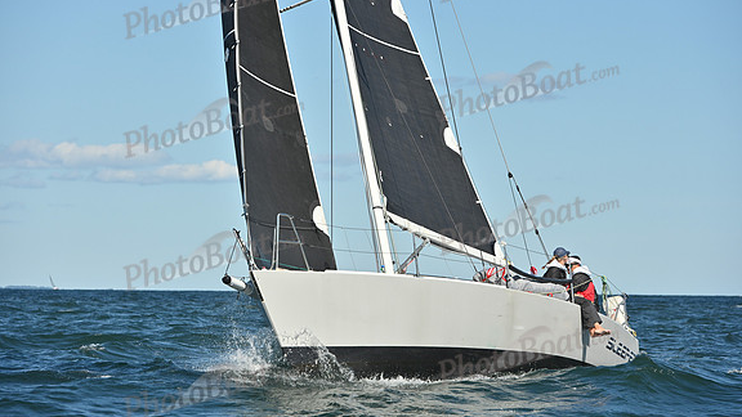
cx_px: 372
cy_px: 173
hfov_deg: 12.4
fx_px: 3423
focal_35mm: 174
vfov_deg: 7.0
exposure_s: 1/3200
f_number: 7.1
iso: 320
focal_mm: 165
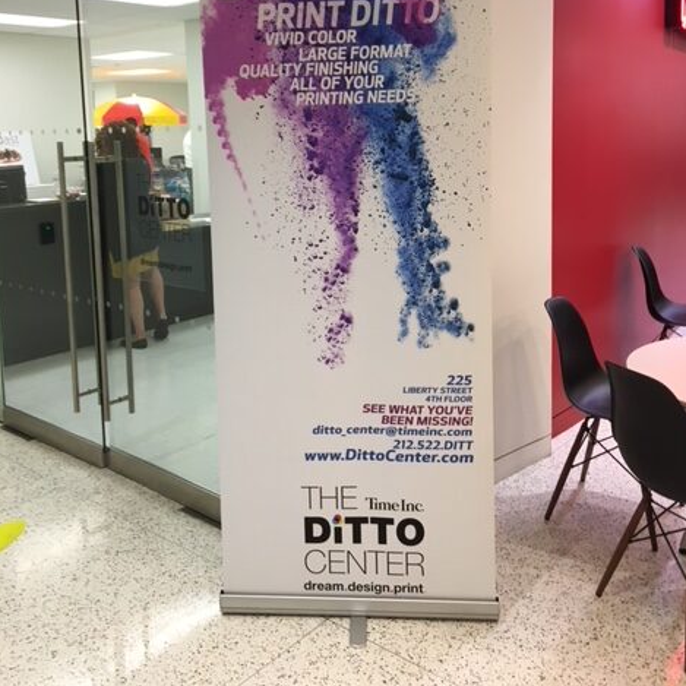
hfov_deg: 47.2
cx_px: 347
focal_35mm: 35
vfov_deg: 46.4
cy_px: 219
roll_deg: +1.1
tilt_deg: -6.1
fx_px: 785
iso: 64
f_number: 2.2
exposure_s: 1/30
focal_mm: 4.15
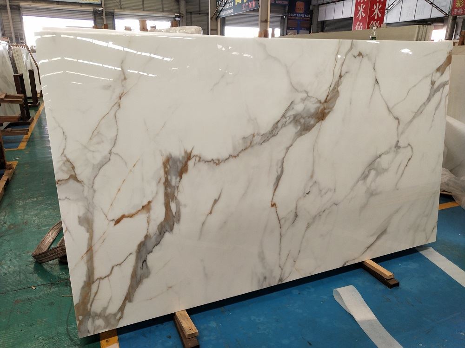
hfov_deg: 60.0
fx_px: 403
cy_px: 174
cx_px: 232
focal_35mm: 30
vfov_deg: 46.8
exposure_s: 1/100
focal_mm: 3.95
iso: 118
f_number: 1.8
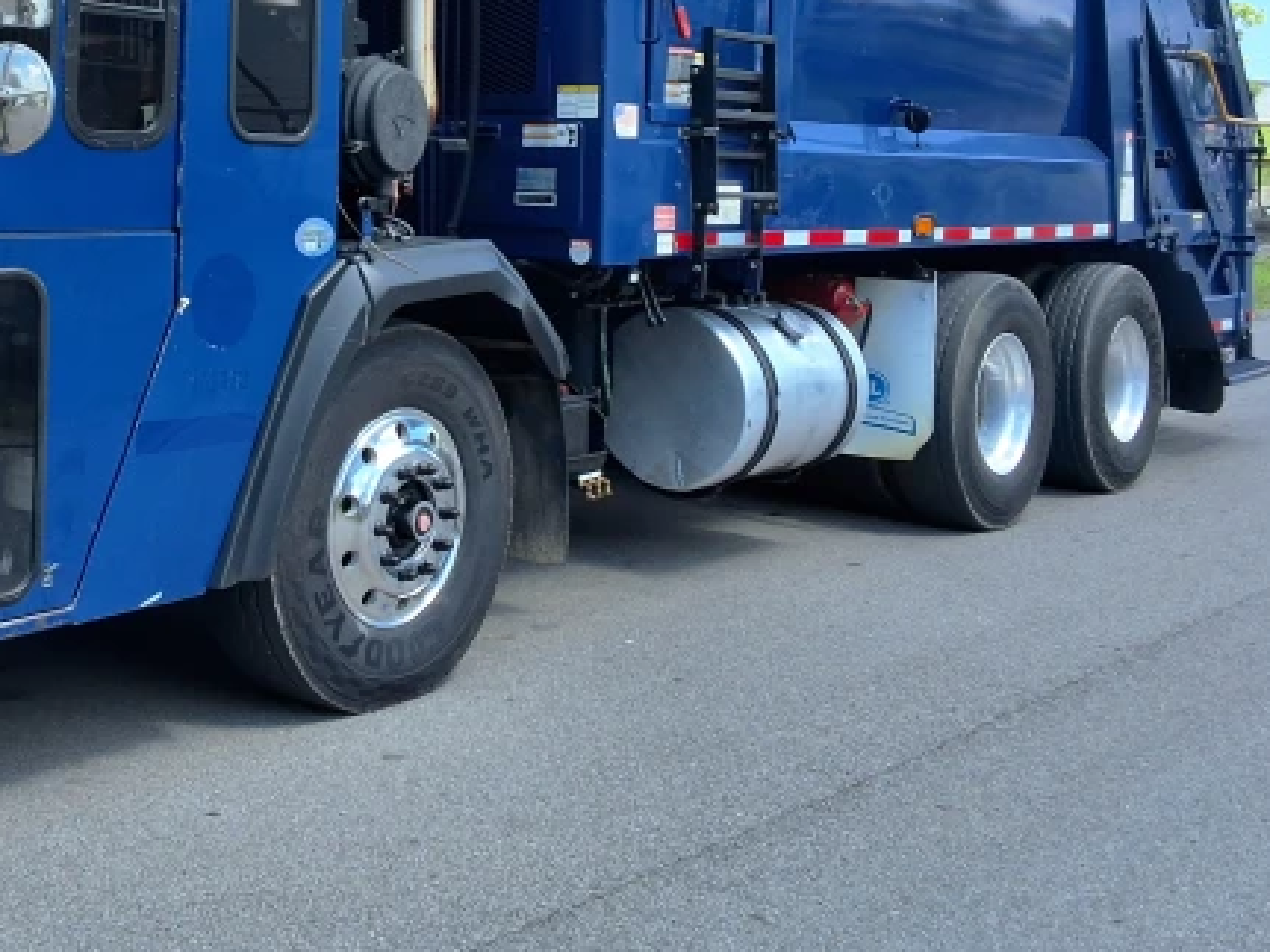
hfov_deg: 35.6
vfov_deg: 27.3
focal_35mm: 52
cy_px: 144
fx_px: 1907
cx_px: 253
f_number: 1.9
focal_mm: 2.91
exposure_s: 1/1008
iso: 32
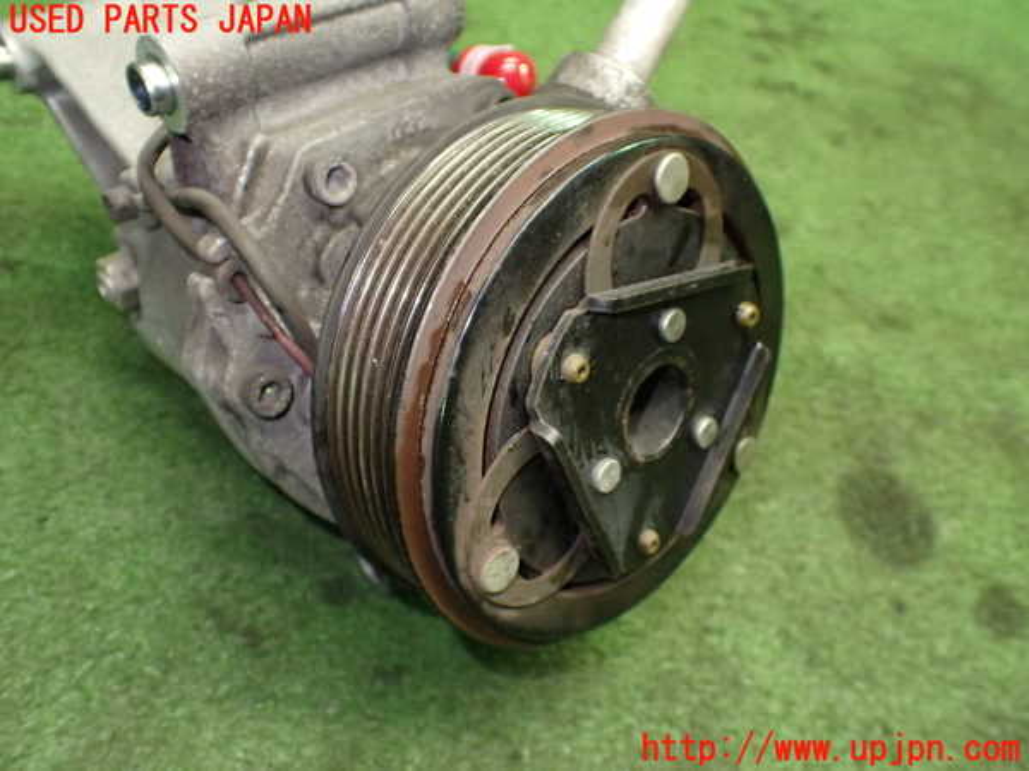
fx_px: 892
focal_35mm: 30
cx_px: 514
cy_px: 386
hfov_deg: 60.0
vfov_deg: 46.8
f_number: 2.3
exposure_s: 1/100
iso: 800
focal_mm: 5.4
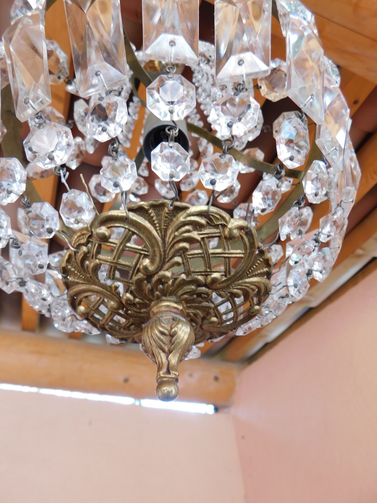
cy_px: 252
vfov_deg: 73.9
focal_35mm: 23
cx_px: 188
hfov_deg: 58.9
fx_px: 334
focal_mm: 4
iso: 125
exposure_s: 1/40
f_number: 3
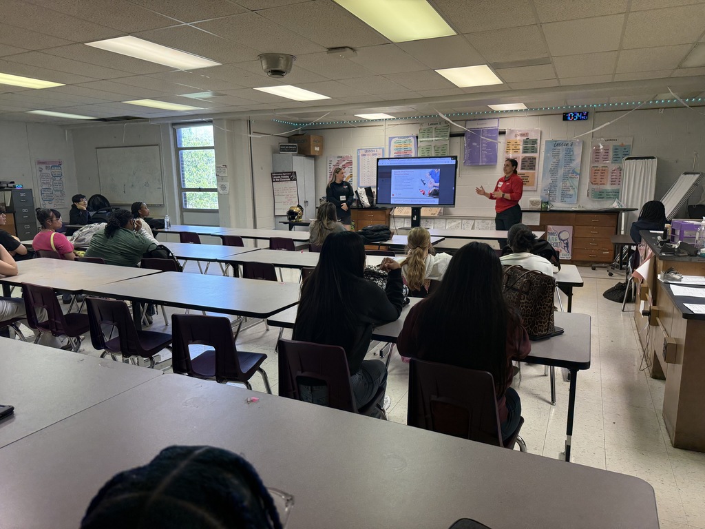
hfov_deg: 71.6
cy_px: 264
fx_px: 489
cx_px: 352
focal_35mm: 24
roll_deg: +0.4
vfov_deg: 56.8
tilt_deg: -10.0
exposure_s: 1/60
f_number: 1.78
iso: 125
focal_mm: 6.76
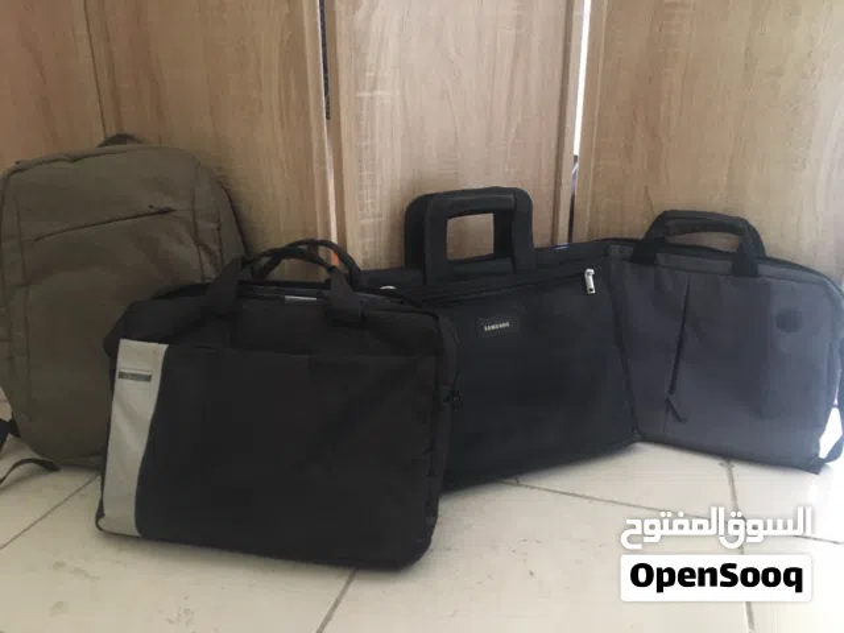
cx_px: 422
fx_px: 707
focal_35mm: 29
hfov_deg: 61.7
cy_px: 316
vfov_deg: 48.2
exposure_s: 1/17
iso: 400
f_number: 2.2
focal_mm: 4.15
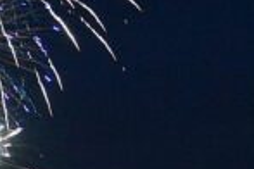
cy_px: -18
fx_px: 1054
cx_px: -147
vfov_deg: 9.1
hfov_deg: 12.9
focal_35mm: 149
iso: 3200
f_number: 3.8
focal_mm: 21
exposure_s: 1/13
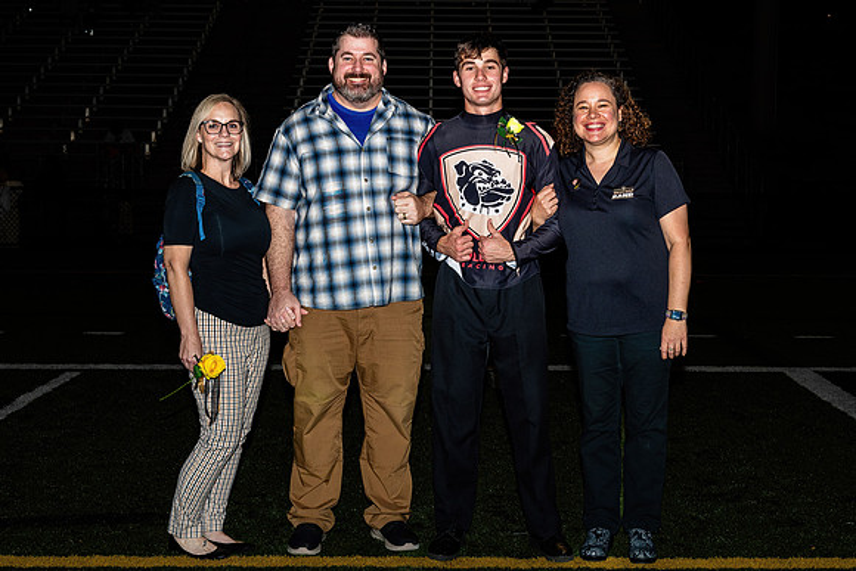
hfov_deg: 34.8
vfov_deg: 23.6
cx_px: 466
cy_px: 276
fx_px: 1365
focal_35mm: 57
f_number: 5
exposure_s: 1/200
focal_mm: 32
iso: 320
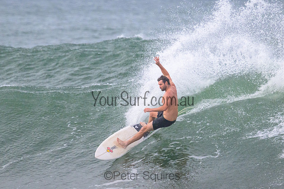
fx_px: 7427
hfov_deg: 2.2
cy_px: 78
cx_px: 155
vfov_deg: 1.5
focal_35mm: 941
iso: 4500
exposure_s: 1/3200
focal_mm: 800
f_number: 11
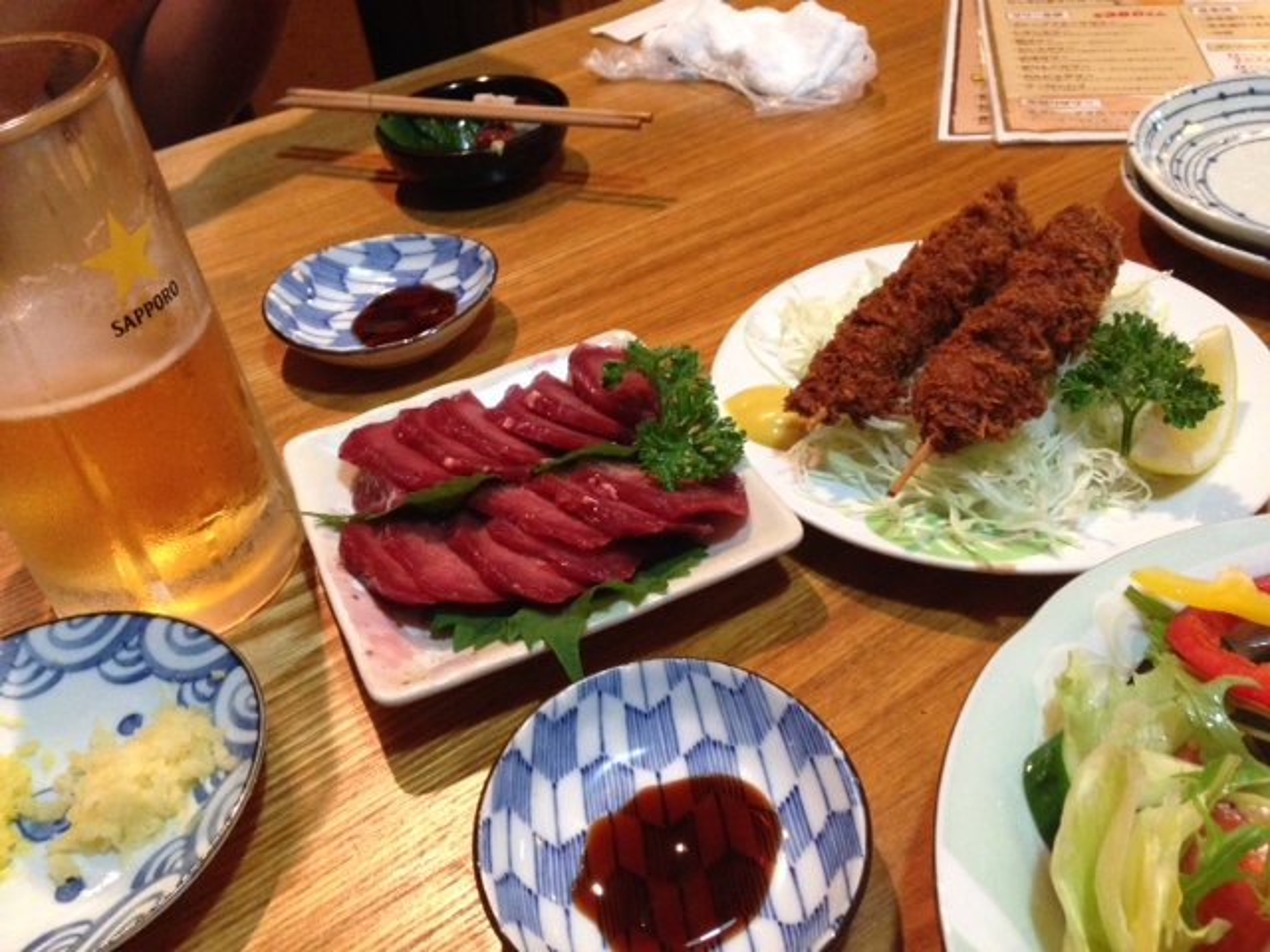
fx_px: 1211
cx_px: 635
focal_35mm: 33
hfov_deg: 55.4
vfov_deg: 42.9
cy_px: 476
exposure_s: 1/20
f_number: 2.4
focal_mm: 4.12
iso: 400
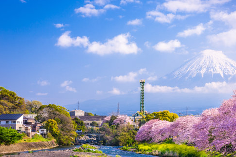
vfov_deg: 17.9
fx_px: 498
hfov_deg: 26.6
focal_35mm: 76
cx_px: 149
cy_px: 84
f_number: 11
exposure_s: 1/30
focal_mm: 60
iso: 64
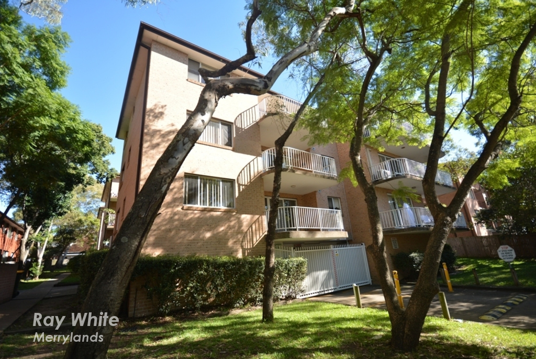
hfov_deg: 100.3
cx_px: 268
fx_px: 224
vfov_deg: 77.5
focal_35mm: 15
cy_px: 180
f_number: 4
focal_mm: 10
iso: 220
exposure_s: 1/60
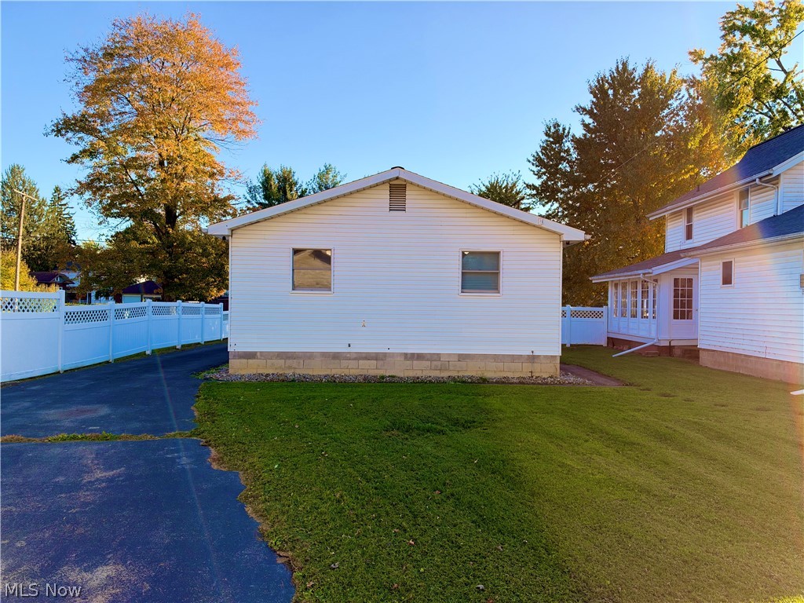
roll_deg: -0.9
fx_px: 557
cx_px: 402
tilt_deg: +0.6
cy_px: 302
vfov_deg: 56.8
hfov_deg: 71.6
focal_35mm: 24
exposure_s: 1/1133
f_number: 1.8
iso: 64
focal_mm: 6.93
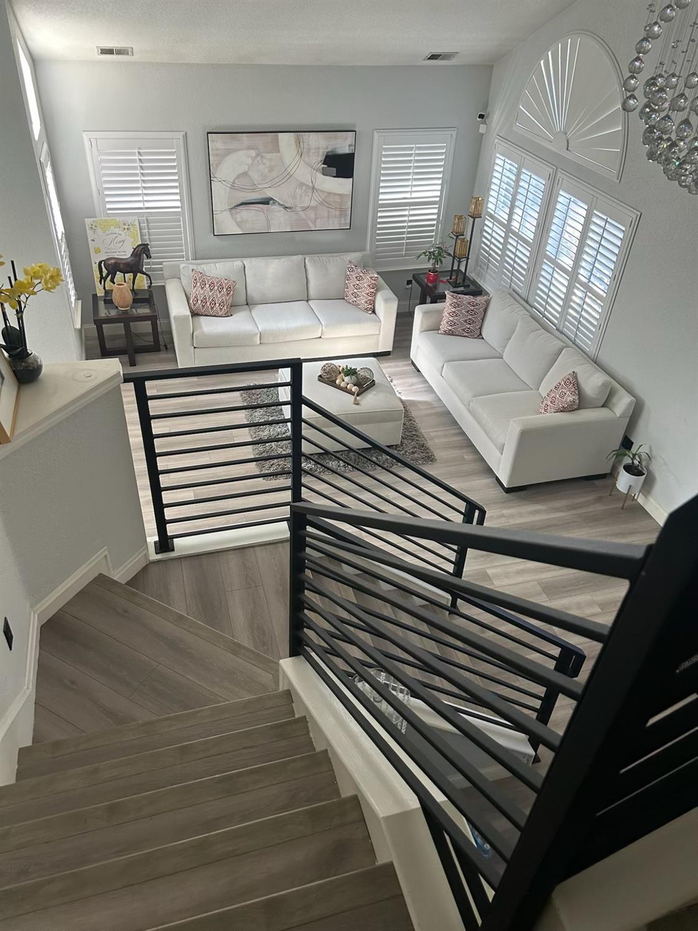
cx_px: 349
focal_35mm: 26
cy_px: 466
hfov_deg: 53.1
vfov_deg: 67.3
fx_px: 699
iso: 125
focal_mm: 5.7
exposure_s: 1/121
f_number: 1.5
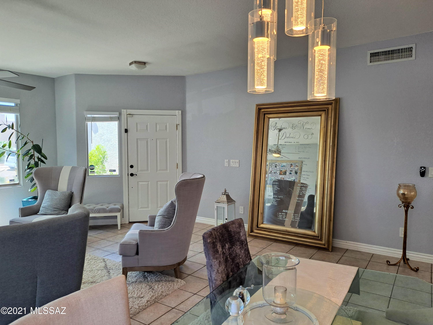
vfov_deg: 54.9
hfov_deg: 69.4
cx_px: 216
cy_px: 162
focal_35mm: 25
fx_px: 313
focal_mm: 4.6
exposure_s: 1/120
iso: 32
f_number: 2
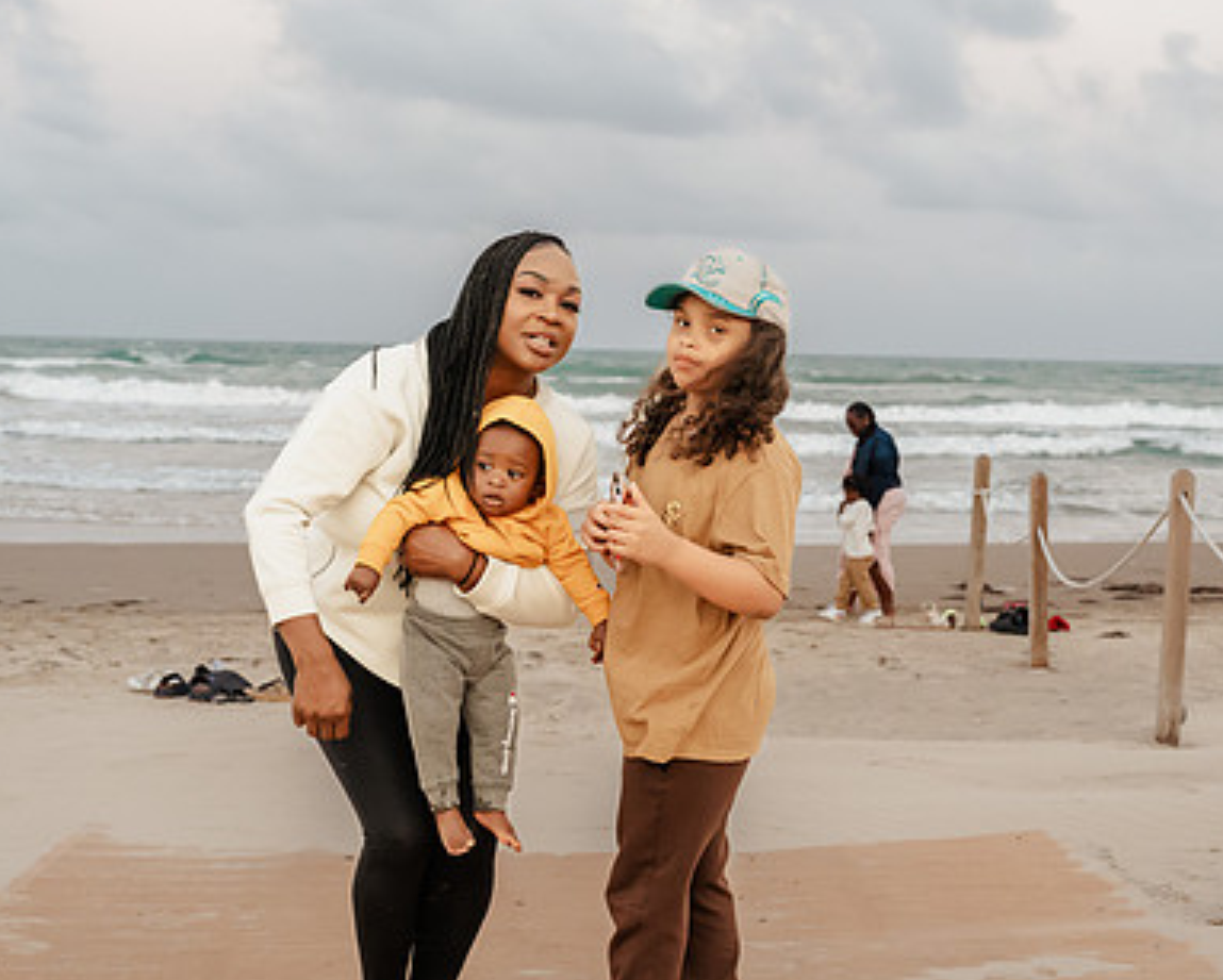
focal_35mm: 71
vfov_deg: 21.6
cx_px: 655
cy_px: 576
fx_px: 2572
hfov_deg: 26.7
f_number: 5.6
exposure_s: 1/200
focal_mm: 50
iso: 6400
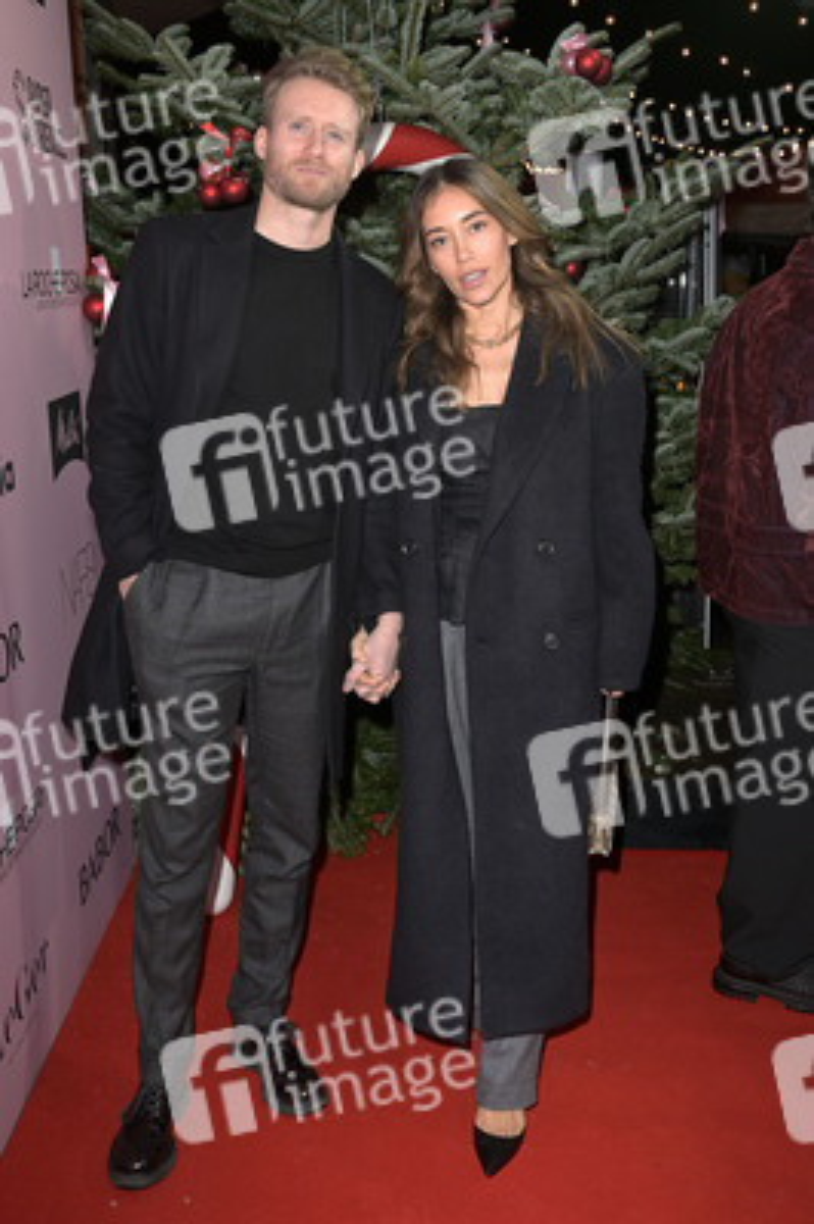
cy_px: 612
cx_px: 407
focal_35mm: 34
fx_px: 1155
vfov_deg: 55.8
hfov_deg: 38.8
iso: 500
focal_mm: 34
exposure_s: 1/200
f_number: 5.6
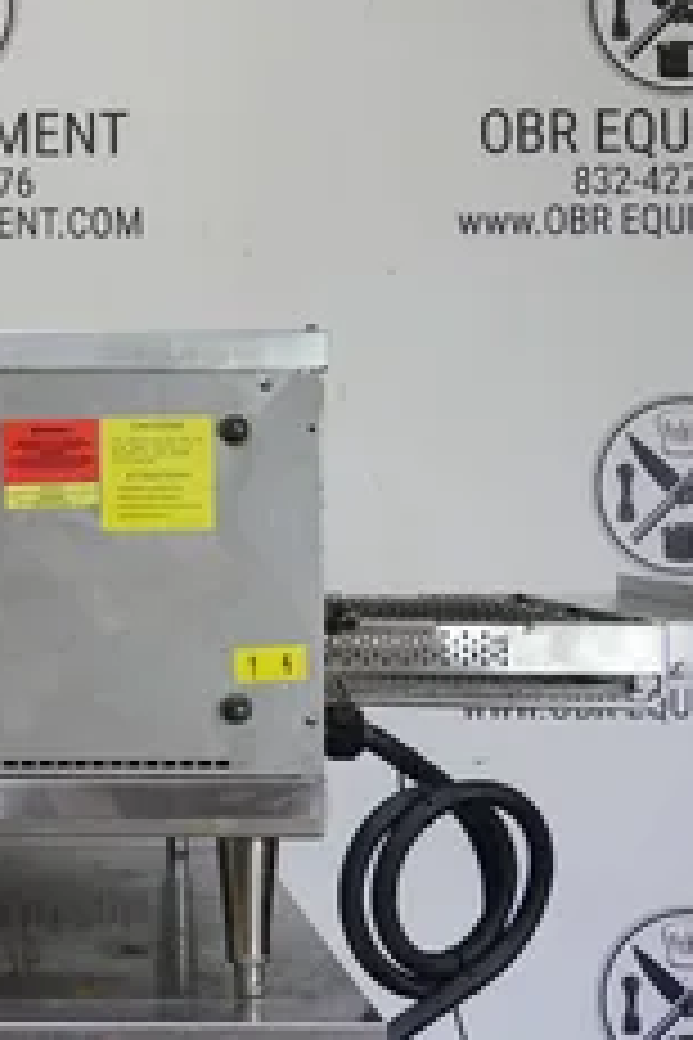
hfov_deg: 16.9
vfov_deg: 26.0
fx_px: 2252
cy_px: 443
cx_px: -68
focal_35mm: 78
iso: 400
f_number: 4
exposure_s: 1/50
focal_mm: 16.54
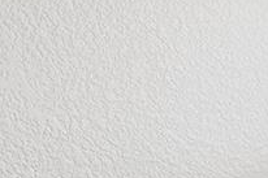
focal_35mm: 109
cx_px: 437
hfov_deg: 16.5
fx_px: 811
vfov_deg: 11.3
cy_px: 365
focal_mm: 14
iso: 125
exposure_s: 1/15
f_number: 10
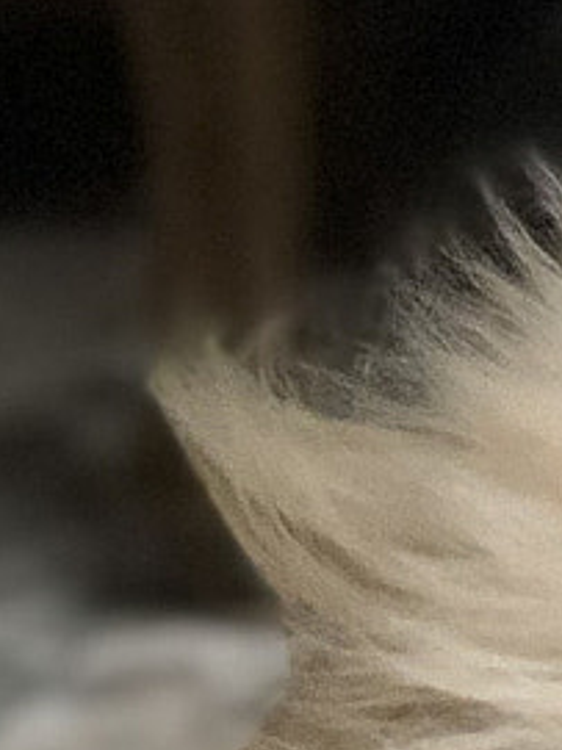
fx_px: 6651
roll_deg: +4.7
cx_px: 941
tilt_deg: -29.5
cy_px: 1605
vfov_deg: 6.2
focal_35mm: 307
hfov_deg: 4.8
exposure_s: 1/20
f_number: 2.4
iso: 160
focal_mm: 6
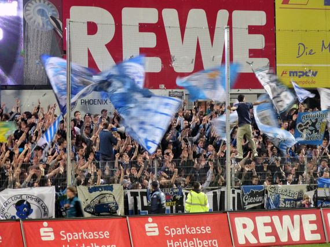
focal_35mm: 205
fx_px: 1953
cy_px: 124
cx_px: 165
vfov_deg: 7.2
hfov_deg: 9.7
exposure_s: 1/20
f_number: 3.7
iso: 800
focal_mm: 36.4
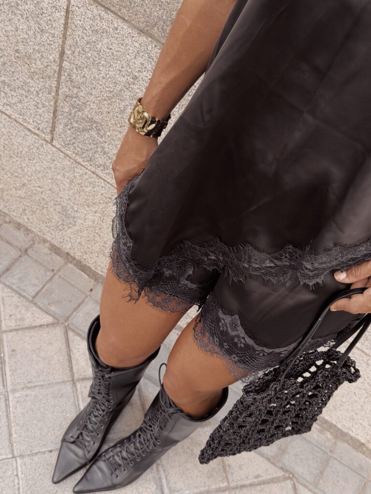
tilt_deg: -54.7
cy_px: 247
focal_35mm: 48
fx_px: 686
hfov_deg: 30.3
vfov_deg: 39.7
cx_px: 186
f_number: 1.78
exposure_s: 1/133
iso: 50
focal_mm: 6.76
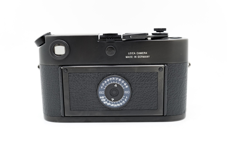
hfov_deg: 45.4
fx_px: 271
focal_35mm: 43
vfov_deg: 31.2
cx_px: 114
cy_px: 76
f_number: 8
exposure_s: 1/80
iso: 800
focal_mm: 43
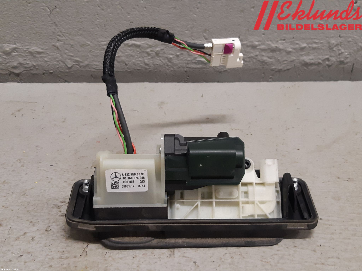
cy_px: 136
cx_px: 181
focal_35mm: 26
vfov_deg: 53.1
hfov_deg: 67.3
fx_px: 272
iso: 160
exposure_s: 1/50
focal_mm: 3.93
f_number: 1.7
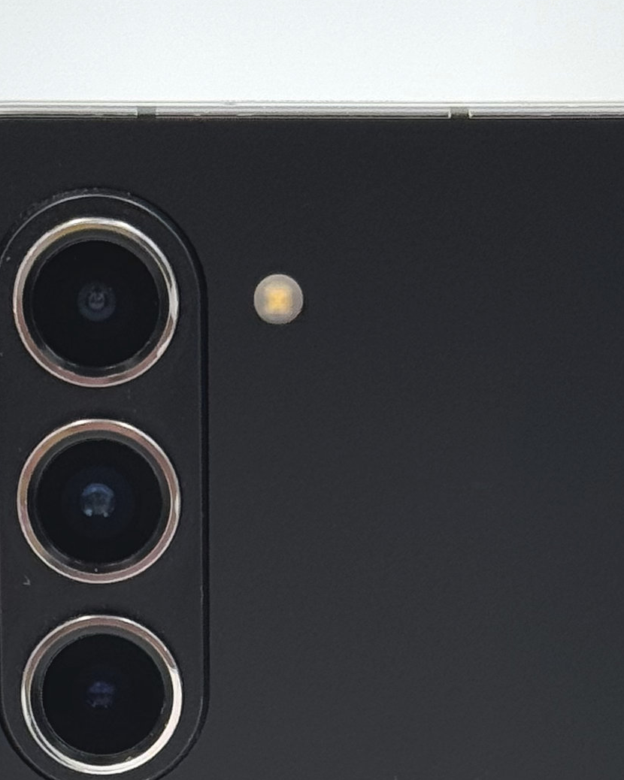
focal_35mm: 182
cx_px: 326
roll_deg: -0.9
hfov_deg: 8.5
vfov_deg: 10.4
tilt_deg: -14.1
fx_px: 4203
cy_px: 1035
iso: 64
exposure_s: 1/260
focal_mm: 6.76
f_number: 1.78
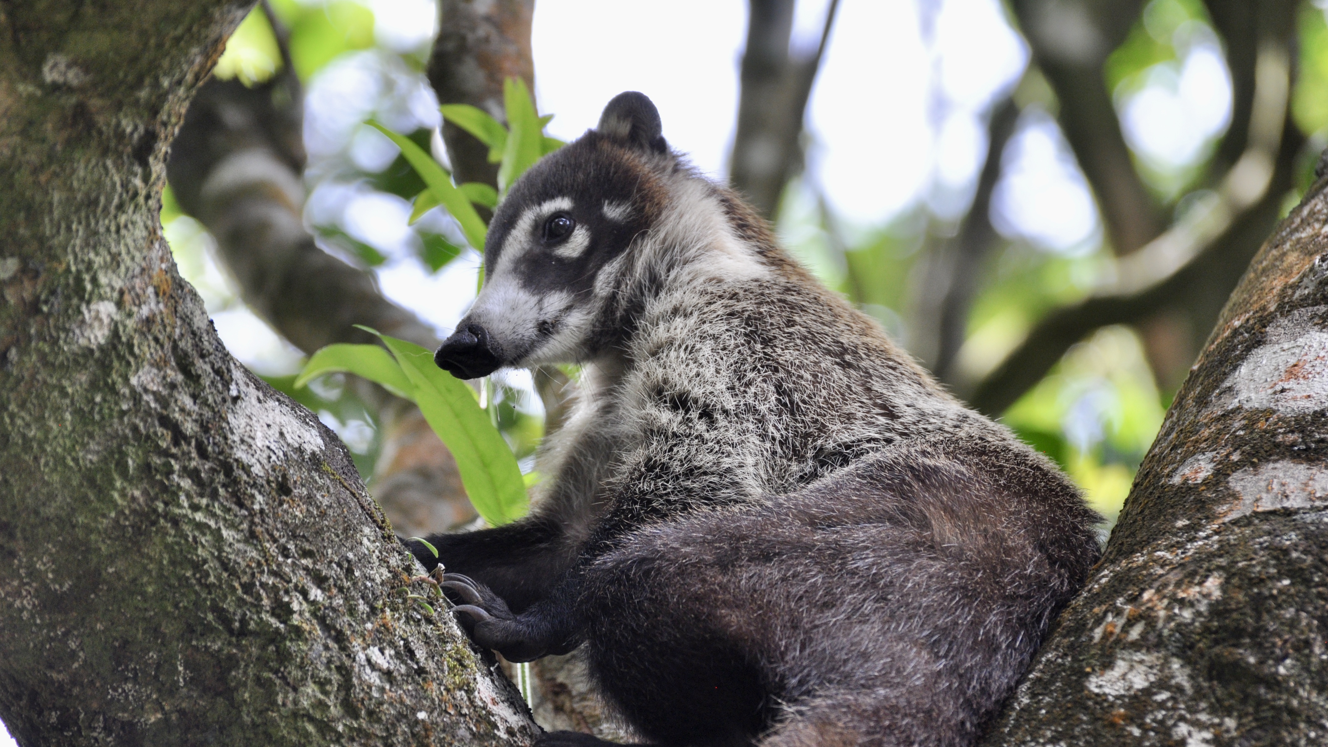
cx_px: 664
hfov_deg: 7.0
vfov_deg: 4.0
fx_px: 10794
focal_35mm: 307
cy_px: 438
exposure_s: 1/250
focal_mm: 195
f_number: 5.3
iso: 560
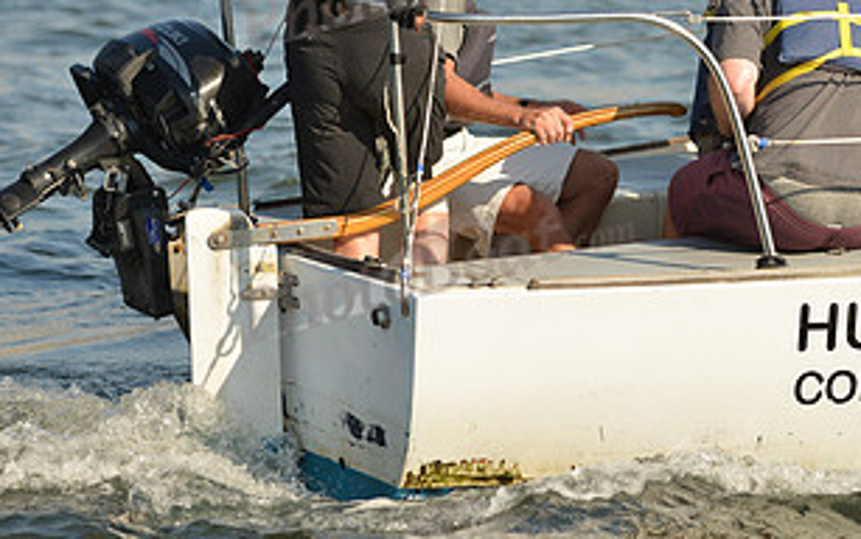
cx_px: 782
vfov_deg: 6.9
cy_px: 86
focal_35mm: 189
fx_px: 4436
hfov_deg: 11.0
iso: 320
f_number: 4
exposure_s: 1/1250
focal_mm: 98
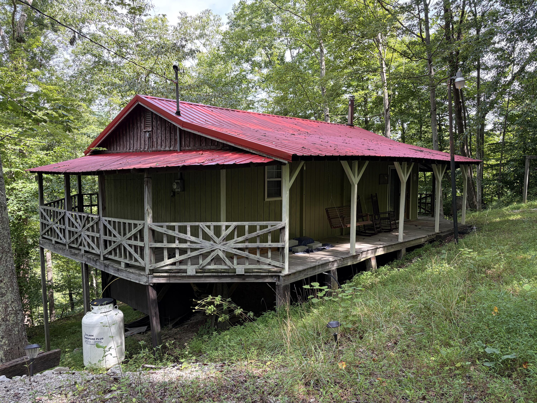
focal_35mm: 26
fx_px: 403
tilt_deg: -4.7
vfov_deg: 53.1
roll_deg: +0.3
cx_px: 268
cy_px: 202
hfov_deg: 67.3
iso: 50
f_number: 1.6
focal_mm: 5.96
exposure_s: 1/219
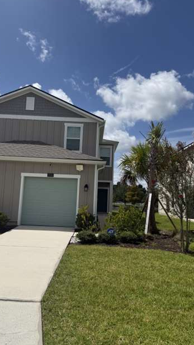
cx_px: 89
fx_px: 247
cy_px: 171
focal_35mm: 27
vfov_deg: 69.8
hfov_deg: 42.9
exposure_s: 1/9091
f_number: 1.78
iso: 80
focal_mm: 6.76
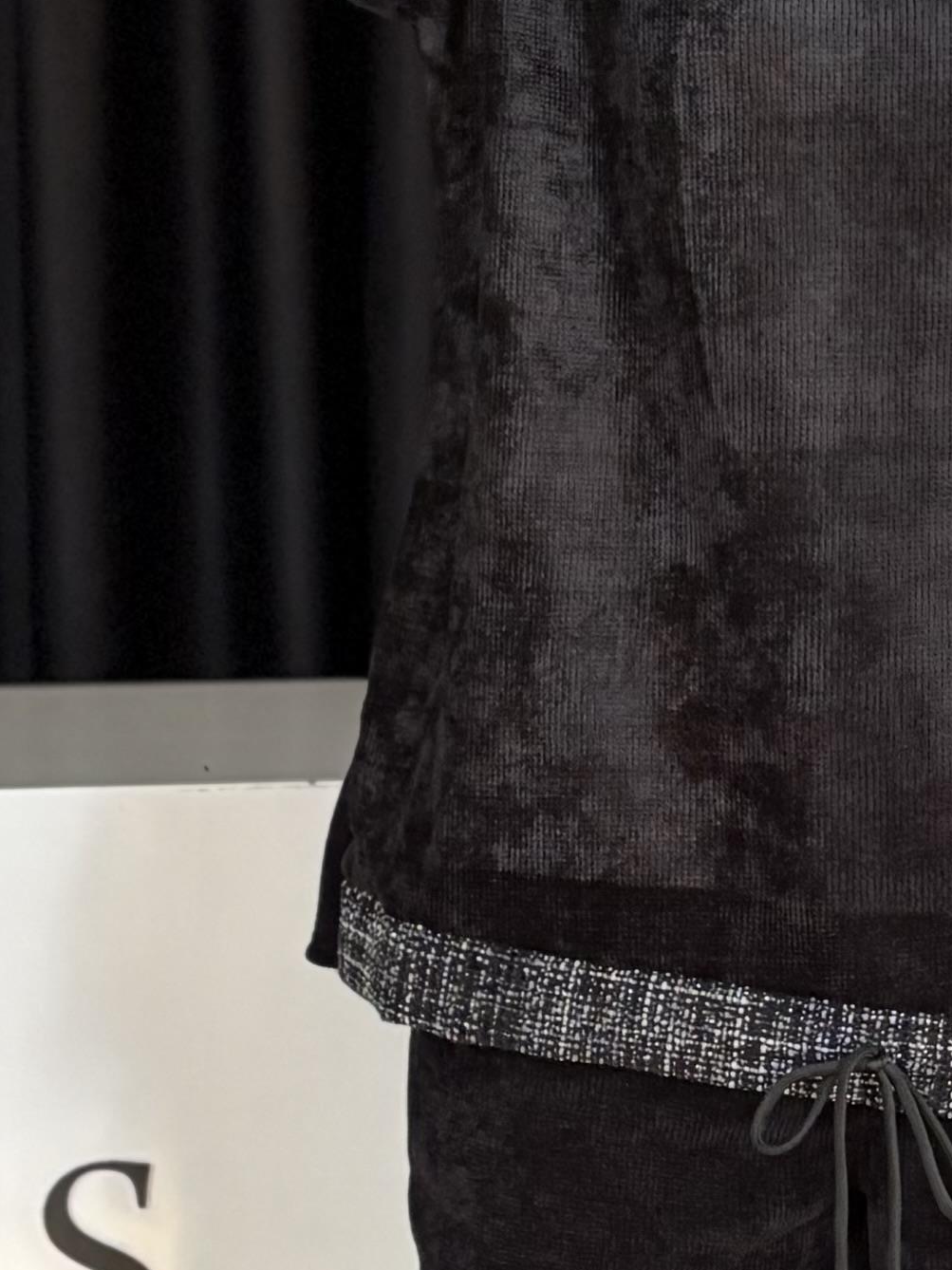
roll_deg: +0.1
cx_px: 772
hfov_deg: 13.3
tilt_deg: -7.7
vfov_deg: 17.7
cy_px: 851
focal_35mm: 111
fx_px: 4072
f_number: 1.6
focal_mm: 5.96
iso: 250
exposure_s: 1/60
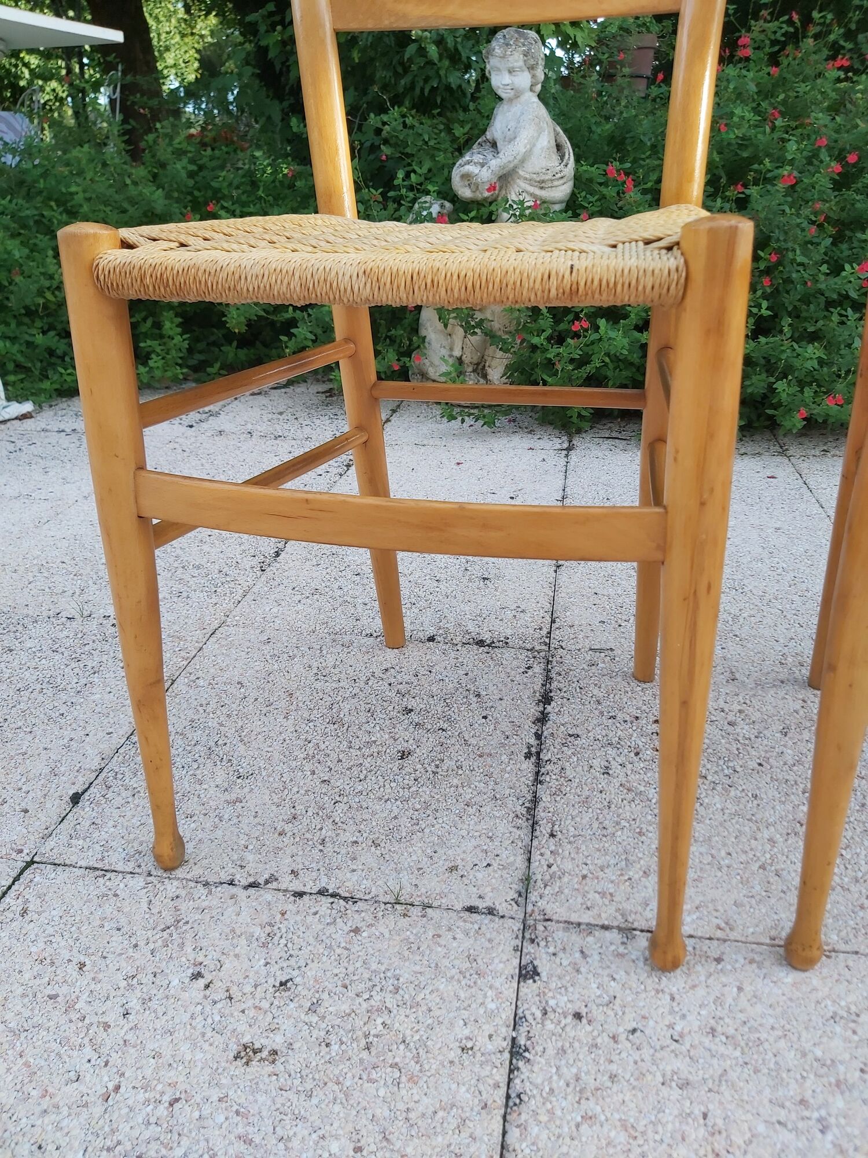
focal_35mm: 26
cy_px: 579
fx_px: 869
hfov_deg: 53.1
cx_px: 434
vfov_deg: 67.3
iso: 64
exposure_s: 1/207
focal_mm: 3.92
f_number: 1.7
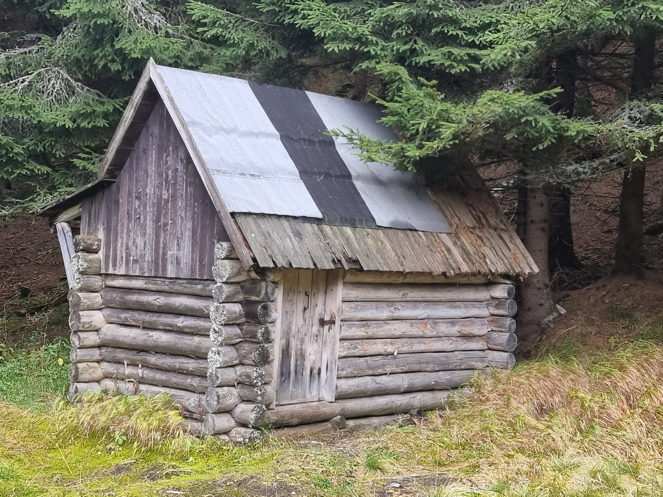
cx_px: 332
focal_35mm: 24
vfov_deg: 56.8
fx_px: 460
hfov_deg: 71.6
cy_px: 248
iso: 50
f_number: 1.8
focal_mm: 6.7
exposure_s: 1/100
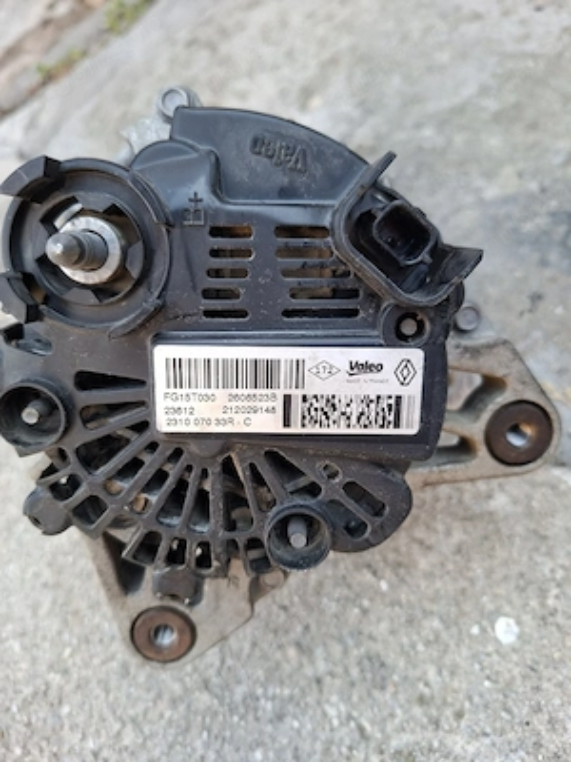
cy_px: 381
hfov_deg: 58.9
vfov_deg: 73.9
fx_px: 506
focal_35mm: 23
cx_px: 286
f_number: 1.8
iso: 64
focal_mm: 5.54
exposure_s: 1/100
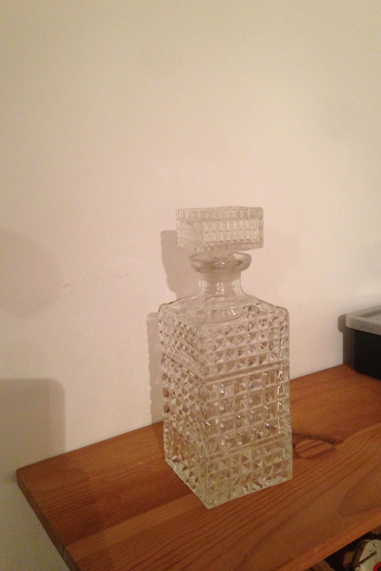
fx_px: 556
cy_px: 282
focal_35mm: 35
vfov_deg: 54.4
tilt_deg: -6.2
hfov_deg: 37.8
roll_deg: -0.5
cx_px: 206
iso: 320
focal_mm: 4.12
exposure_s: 1/20
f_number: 2.4
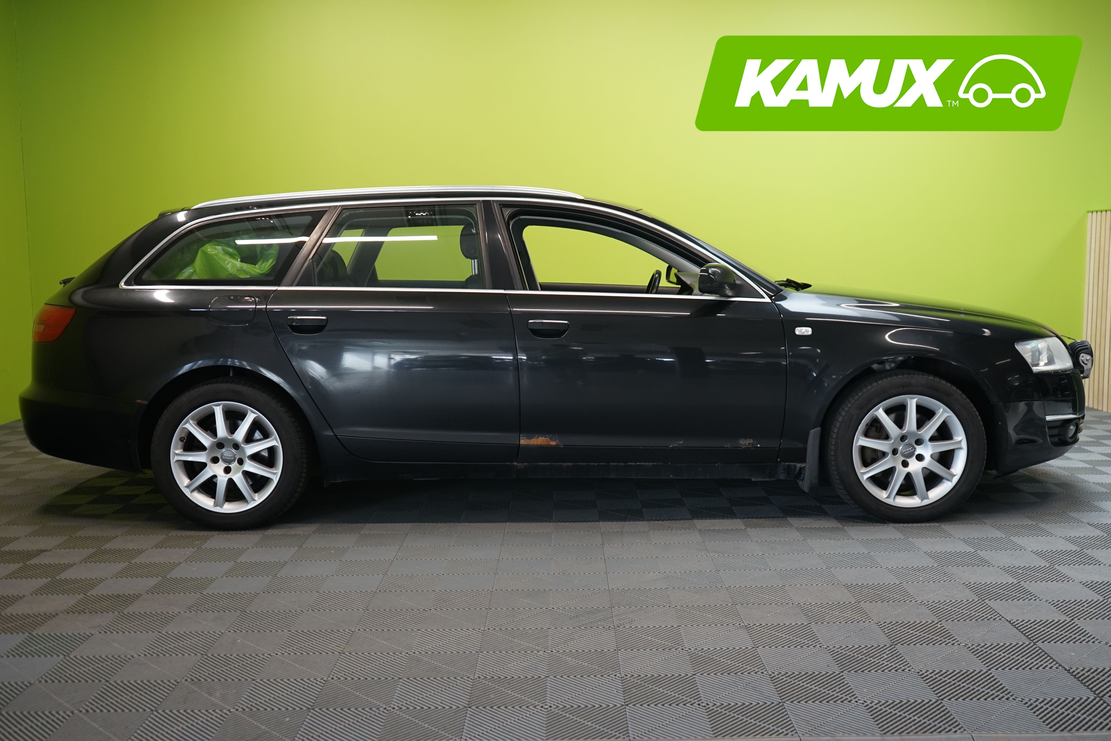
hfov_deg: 54.4
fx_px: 1080
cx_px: 556
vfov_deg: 37.9
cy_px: 370
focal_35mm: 35
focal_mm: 35
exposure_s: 1/30
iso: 800
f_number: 4.5
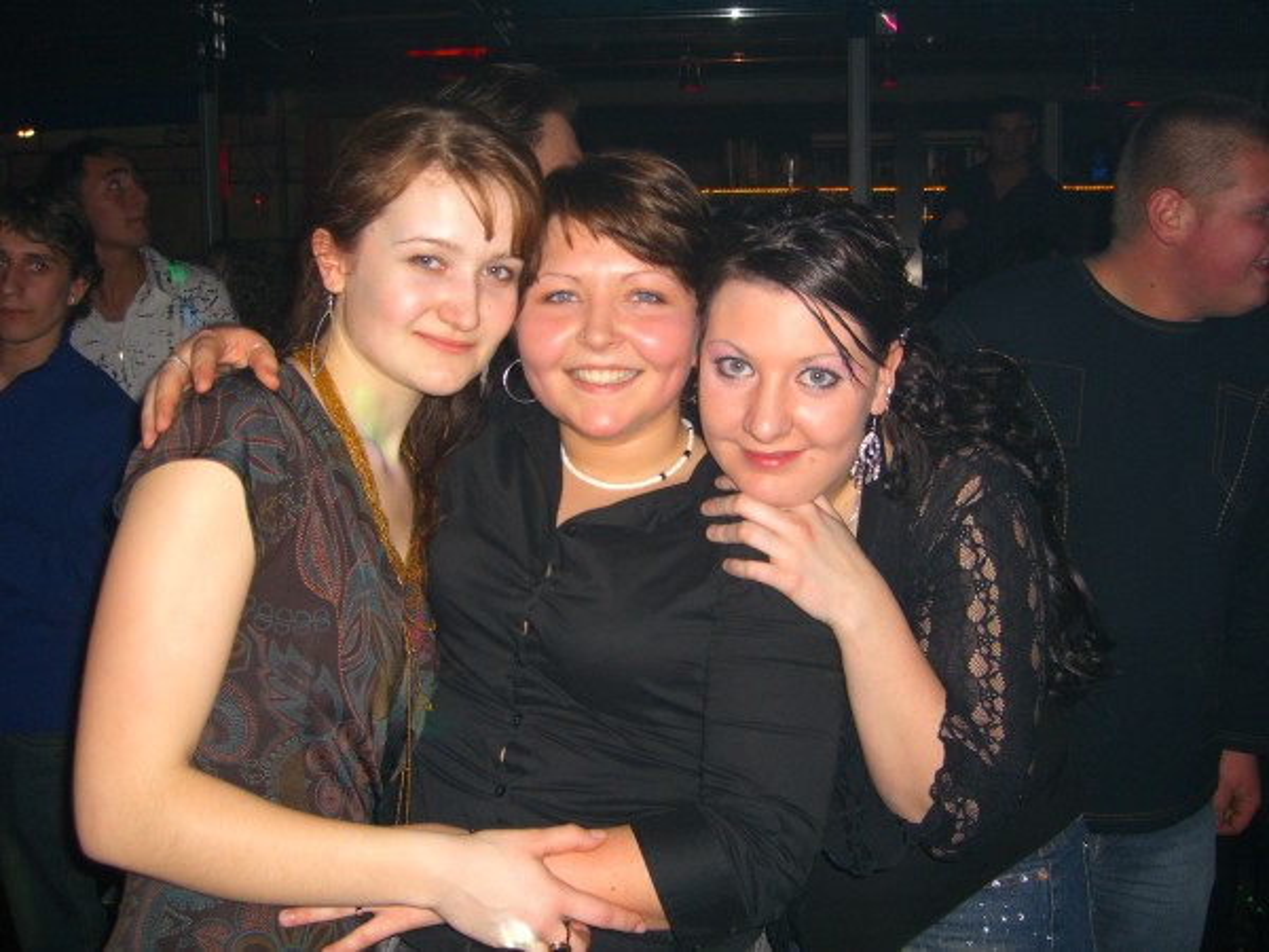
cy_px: 476
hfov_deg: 49.0
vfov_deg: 37.7
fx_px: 1393
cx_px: 634
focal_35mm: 38
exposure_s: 1/60
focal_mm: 7.9
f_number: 2.8
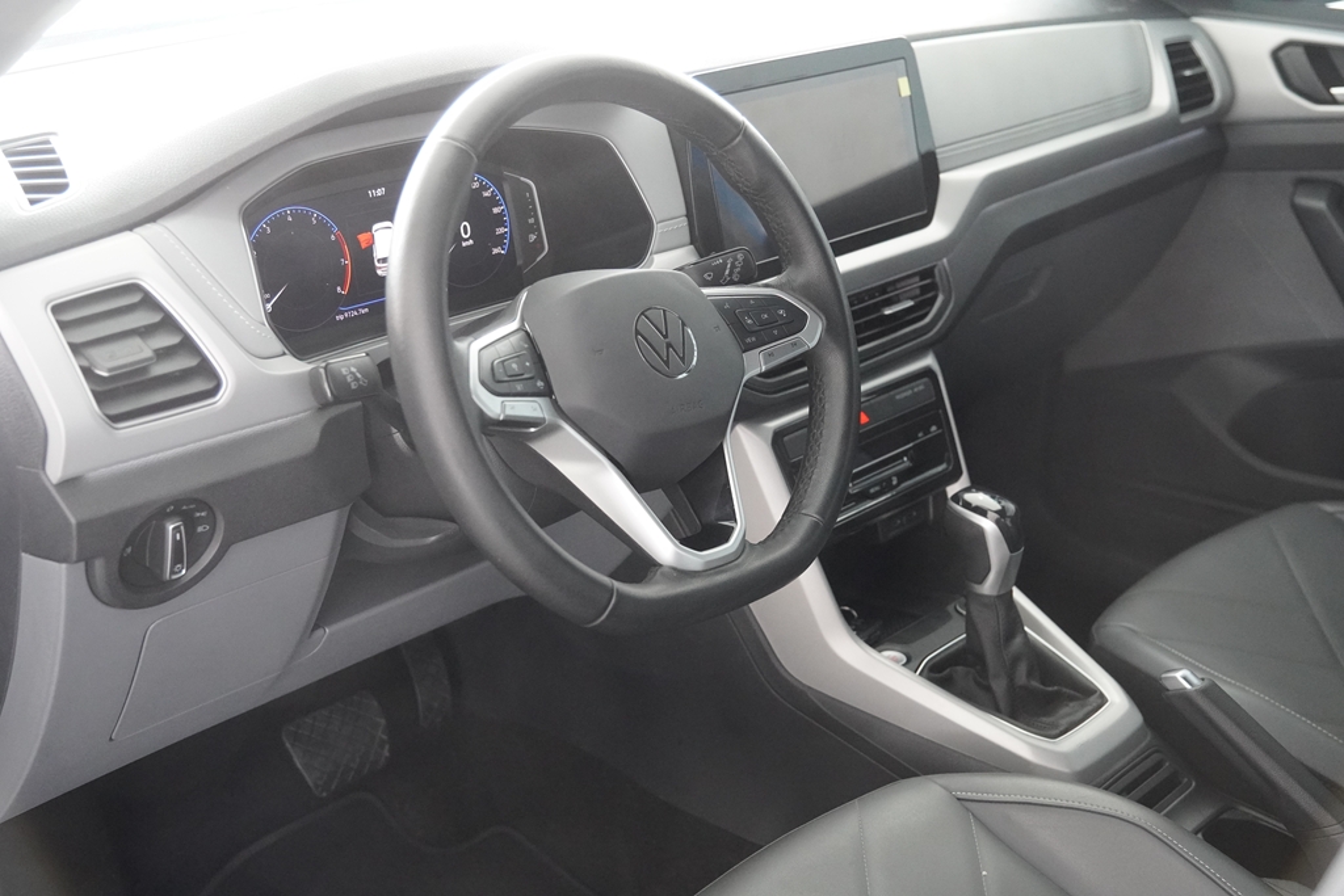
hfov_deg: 45.0
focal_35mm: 44
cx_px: 672
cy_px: 448
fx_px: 1624
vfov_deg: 30.9
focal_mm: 29
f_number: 2.8
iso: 3200
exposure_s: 1/160
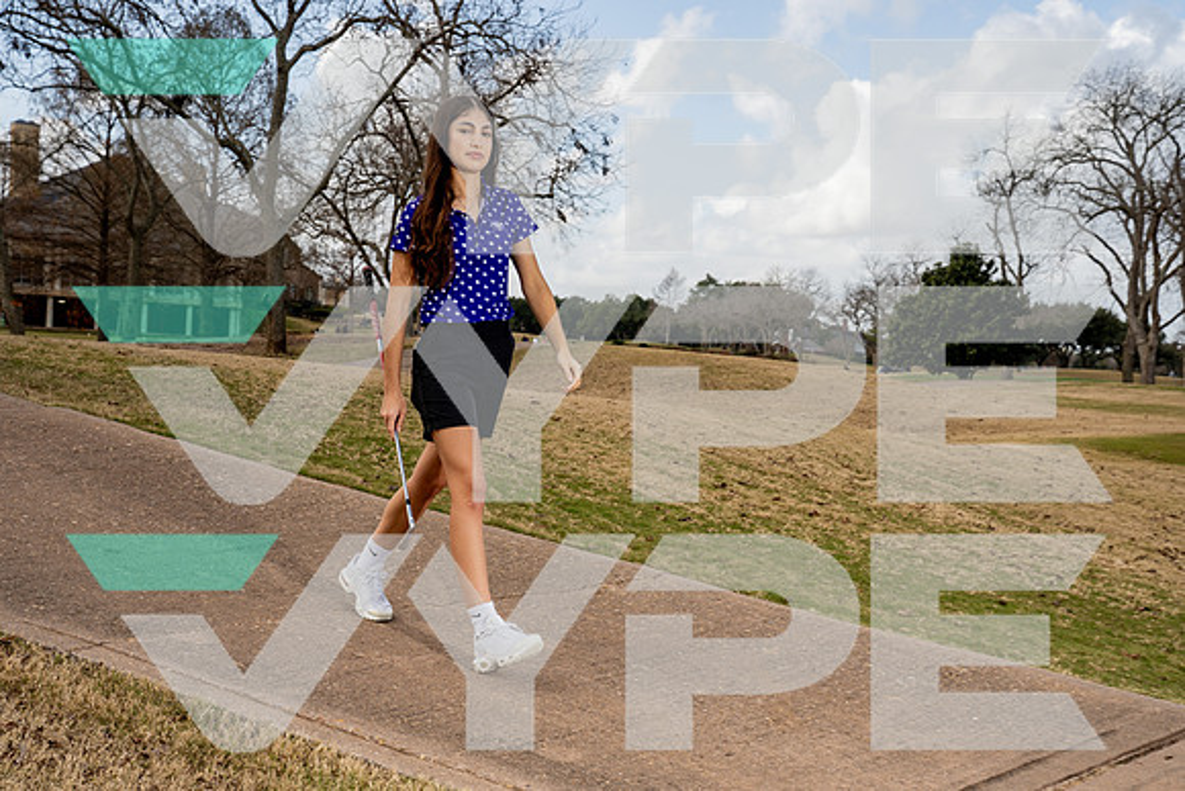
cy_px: 396
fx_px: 1646
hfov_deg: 39.6
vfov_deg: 27.0
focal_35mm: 50
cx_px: 592
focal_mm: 50
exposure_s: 1/250
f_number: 8
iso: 100
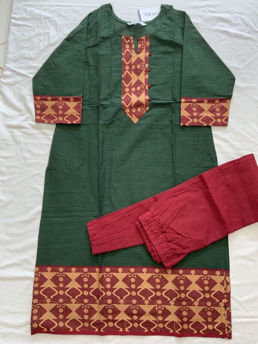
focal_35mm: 29
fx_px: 288
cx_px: 129
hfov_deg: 48.2
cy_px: 172
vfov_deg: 61.7
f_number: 1.8
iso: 20
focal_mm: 3
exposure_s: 1/122
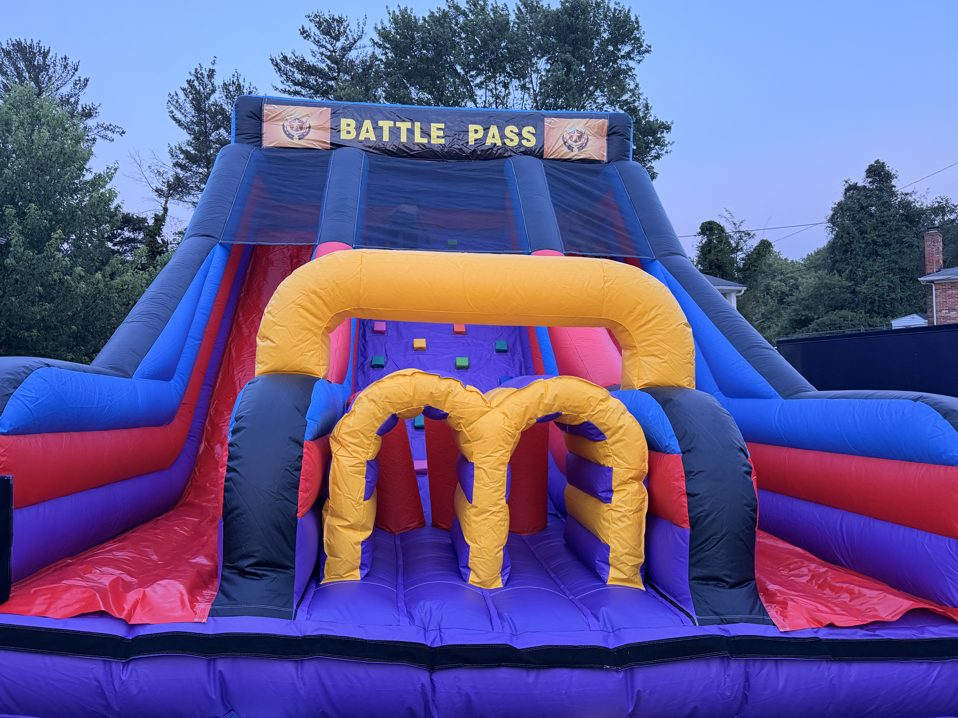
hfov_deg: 67.3
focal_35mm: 26
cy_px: 358
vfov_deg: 53.1
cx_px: 464
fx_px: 720
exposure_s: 1/60
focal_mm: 6.76
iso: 320
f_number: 1.78
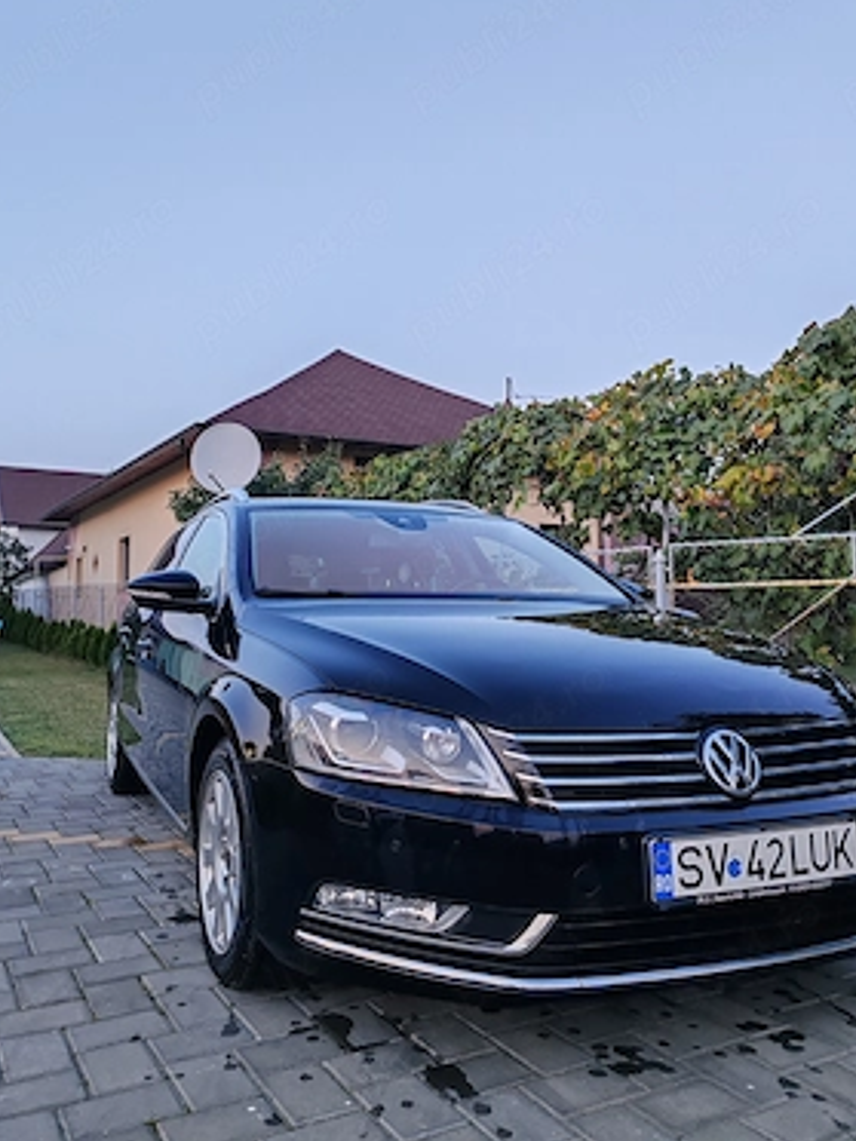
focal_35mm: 29
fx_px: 956
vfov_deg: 61.7
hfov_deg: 48.2
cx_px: 399
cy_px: 555
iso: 800
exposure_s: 1/100
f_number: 1.9
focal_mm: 6.12
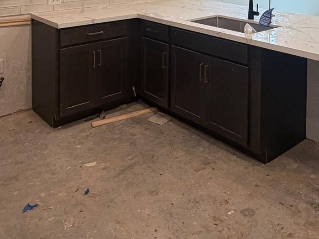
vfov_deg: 30.3
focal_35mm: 41
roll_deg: +0.0
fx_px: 378
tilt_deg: -1.1
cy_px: -43
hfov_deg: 45.0
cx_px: 218
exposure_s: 1/120
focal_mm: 2.22
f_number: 2.2
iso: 160
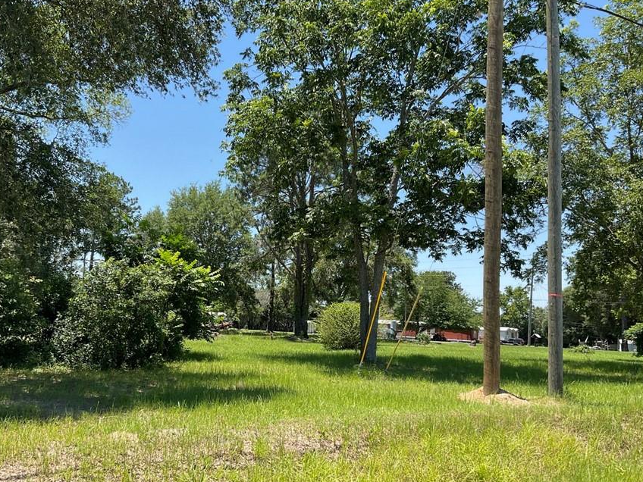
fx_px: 650
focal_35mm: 35
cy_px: 271
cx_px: 272
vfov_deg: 40.6
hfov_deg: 52.4
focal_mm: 3
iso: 16
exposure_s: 1/883
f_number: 1.8
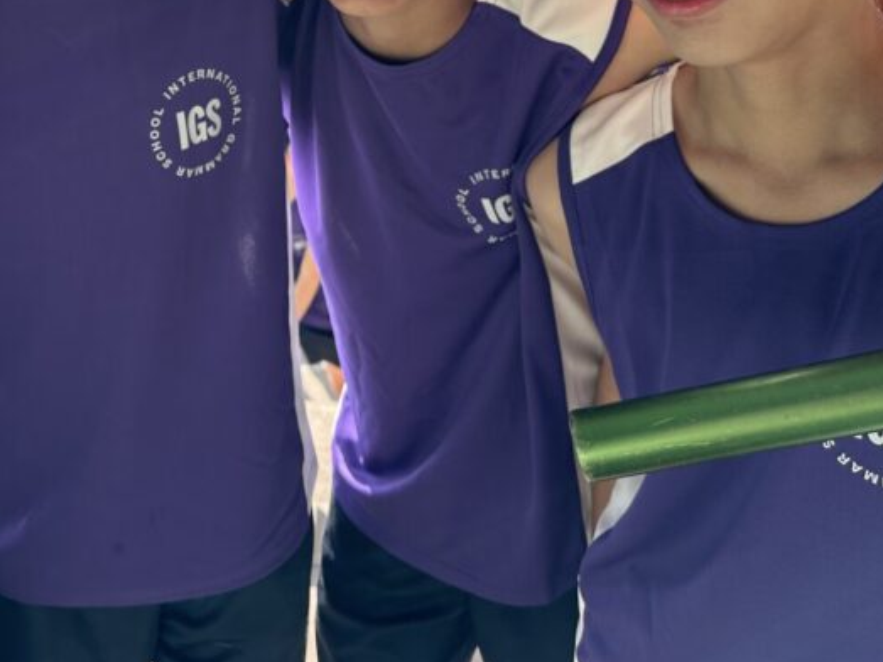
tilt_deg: -14.1
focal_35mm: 47
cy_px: 47
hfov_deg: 39.5
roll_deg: -0.2
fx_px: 1199
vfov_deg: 29.4
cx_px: 241
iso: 80
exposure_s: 1/626
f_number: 1.78
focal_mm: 6.86
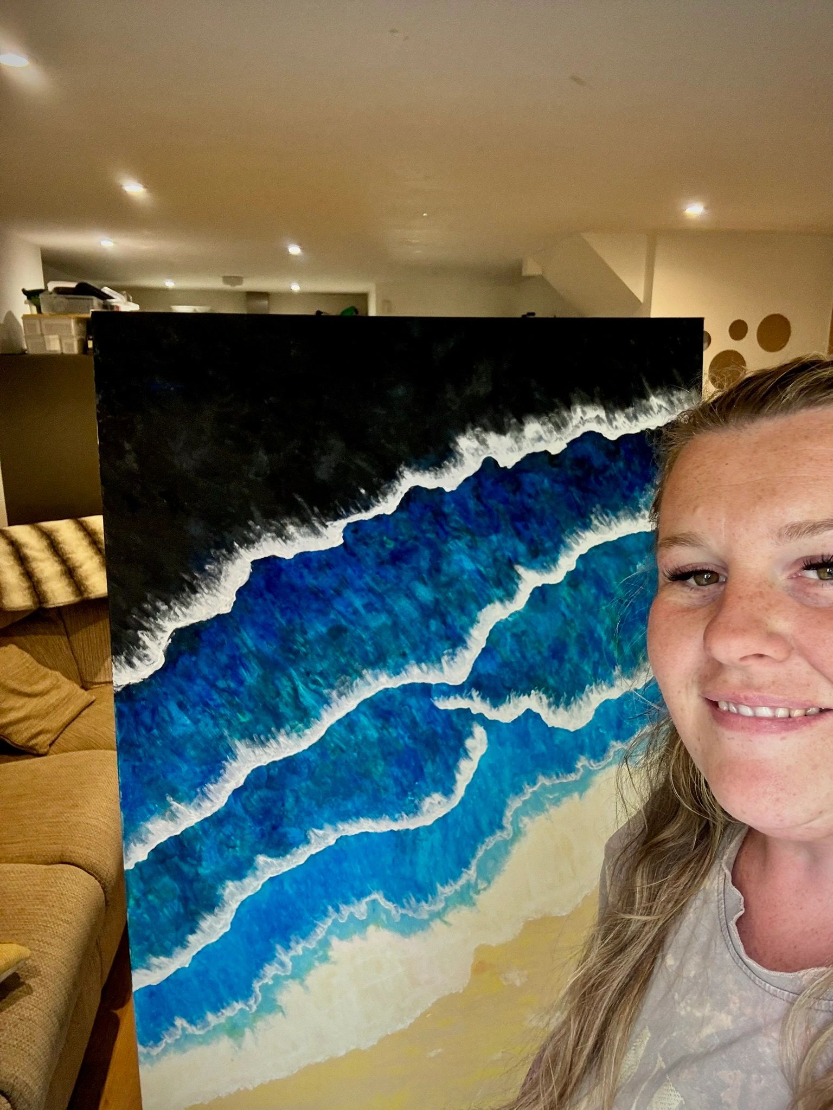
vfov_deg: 73.9
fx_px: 738
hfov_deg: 58.9
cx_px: 416
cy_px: 555
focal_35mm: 23
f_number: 1.9
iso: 125
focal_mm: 2.69
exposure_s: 1/60
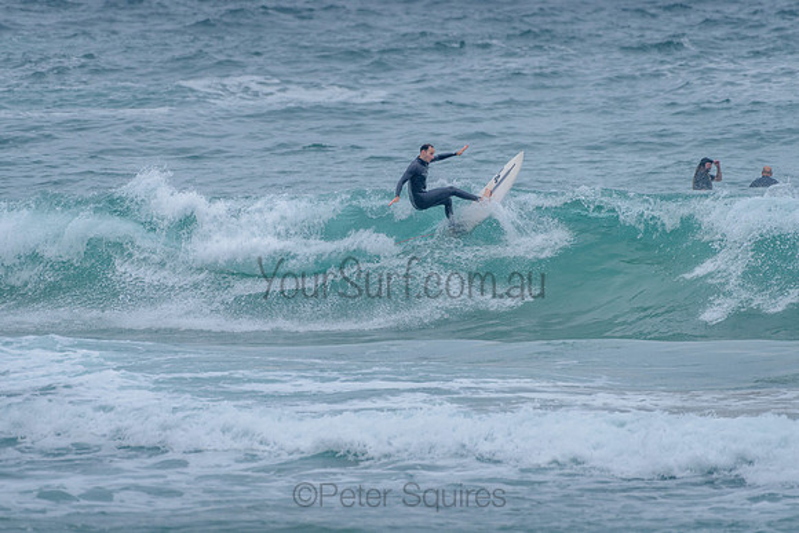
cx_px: 401
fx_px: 13603
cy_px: 207
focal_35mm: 613
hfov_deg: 3.4
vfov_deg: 2.2
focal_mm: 500
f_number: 5.6
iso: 500
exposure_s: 1/1250
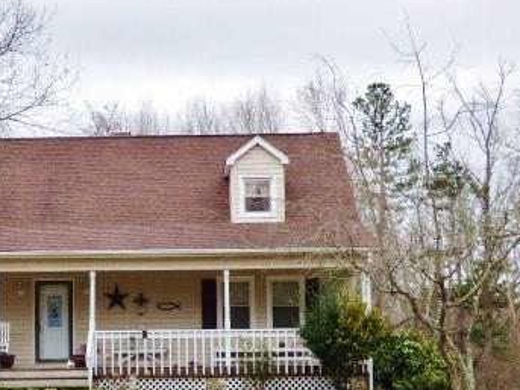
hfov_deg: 22.9
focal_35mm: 84
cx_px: 94
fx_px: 1261
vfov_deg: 17.5
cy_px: 258
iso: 100
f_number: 3.7
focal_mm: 7.79
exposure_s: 1/200
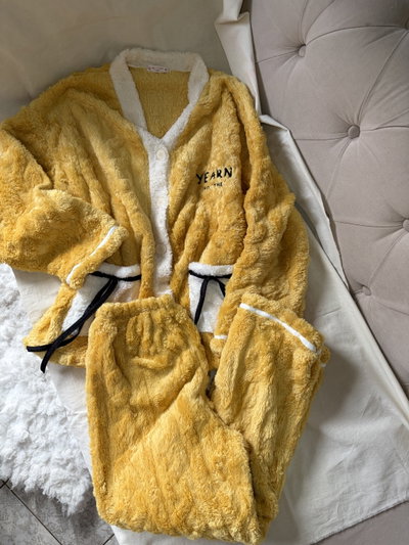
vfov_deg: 67.3
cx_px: 204
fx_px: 409
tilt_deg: -80.5
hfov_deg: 53.1
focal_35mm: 26
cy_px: 272
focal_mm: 5.96
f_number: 1.6
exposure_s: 1/122
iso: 64
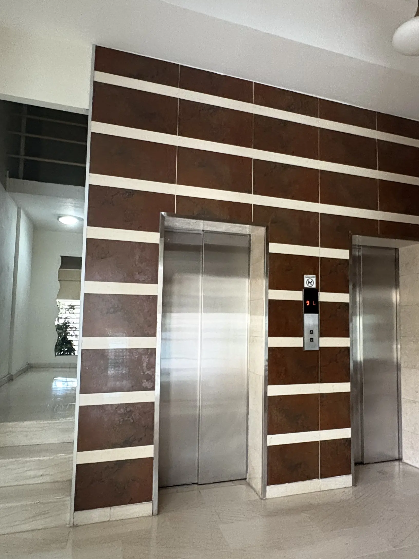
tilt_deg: +5.7
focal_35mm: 26
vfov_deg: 67.3
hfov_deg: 52.7
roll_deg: -0.3
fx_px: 420
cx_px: 253
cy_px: 291
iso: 800
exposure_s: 1/53
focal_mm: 2.22
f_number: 2.2
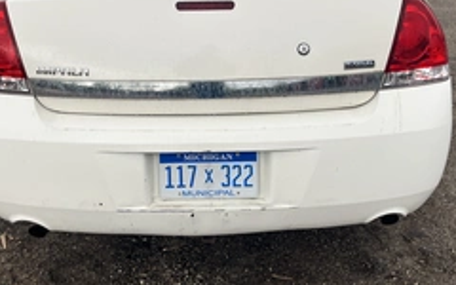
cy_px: 103
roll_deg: +1.1
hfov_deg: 43.5
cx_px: 220
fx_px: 572
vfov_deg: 27.9
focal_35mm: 46
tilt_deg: -18.8
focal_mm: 5.1
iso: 50
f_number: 1.6
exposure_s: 1/381
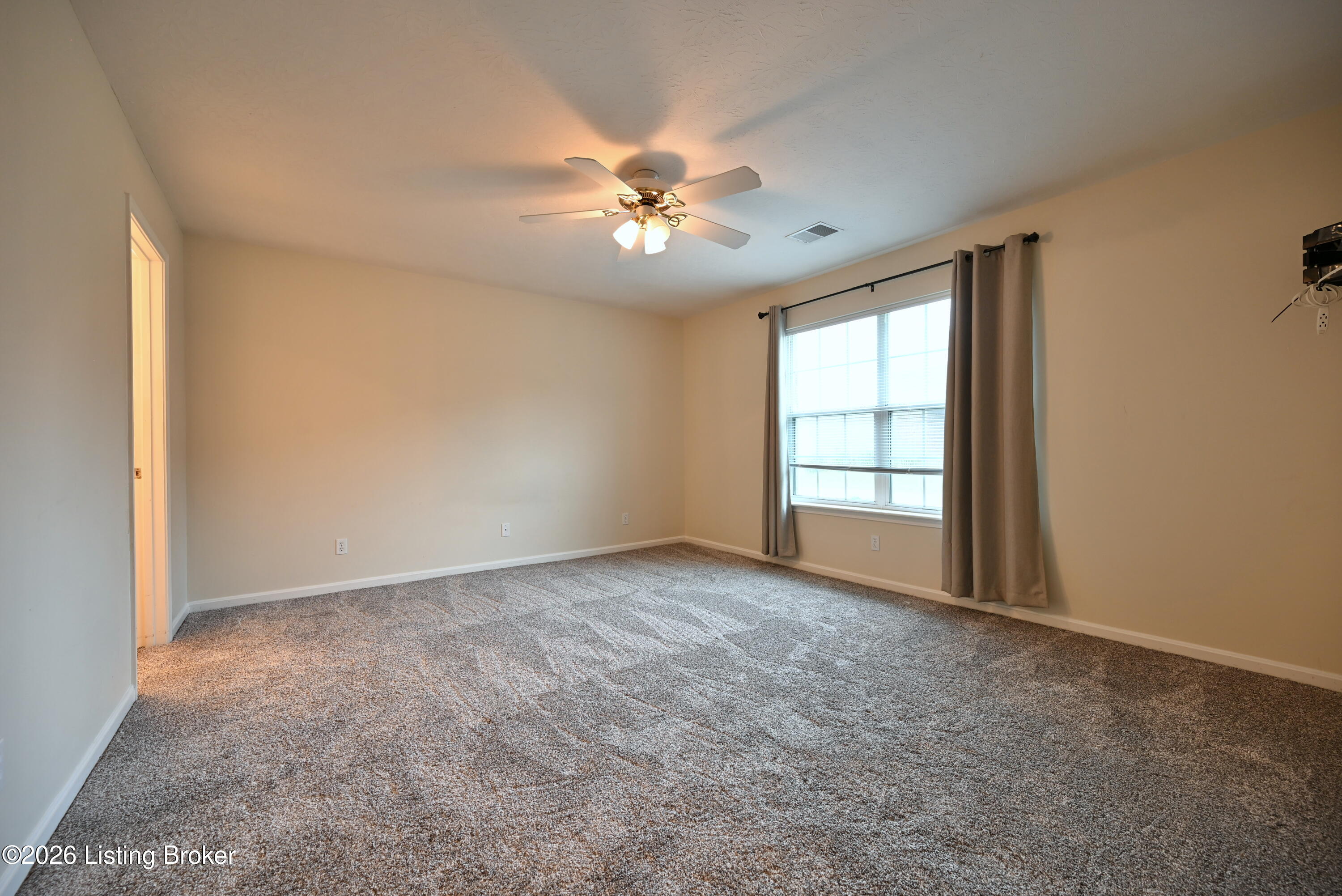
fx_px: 522
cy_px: 448
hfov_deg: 104.2
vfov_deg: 81.3
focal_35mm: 14
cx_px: 671
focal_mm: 14
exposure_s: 1/13
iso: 560
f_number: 5
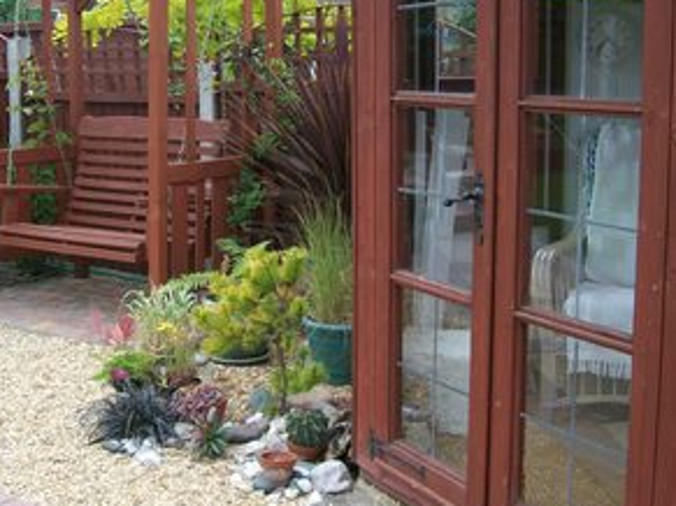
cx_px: 232
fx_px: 1035
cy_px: 218
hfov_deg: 35.9
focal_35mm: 53
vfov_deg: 27.5
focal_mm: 5.8
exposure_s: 1/74
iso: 80
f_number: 2.8
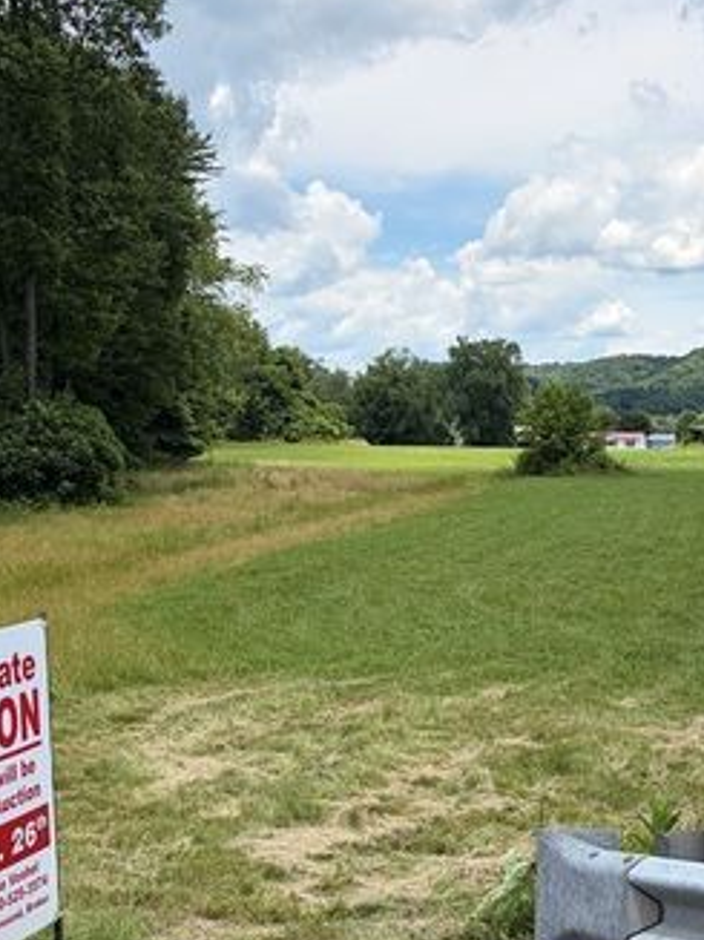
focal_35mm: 53
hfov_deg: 27.0
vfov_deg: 35.7
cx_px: 557
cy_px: 645
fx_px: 1438
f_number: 1.6
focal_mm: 5.96
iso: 50
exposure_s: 1/2985
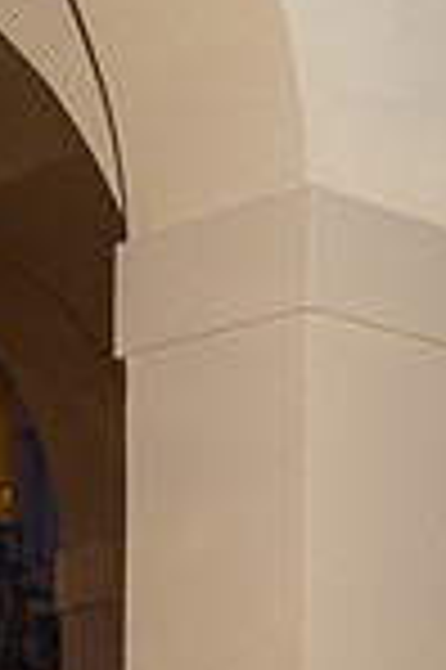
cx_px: -111
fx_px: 2198
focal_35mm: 118
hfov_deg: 11.3
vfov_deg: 16.0
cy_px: 980
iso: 500
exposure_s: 1/160
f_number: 3.5
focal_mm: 24
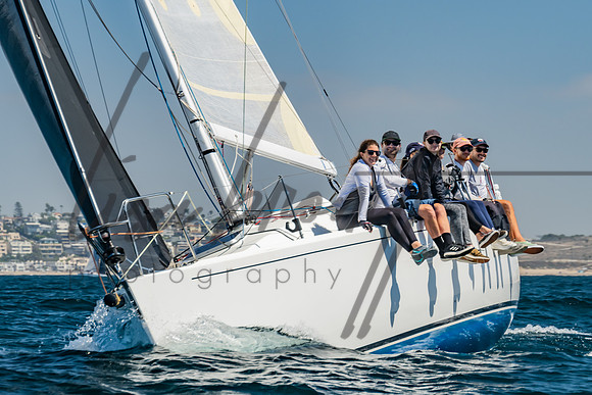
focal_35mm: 218
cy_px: 163
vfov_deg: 6.3
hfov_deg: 9.4
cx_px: 327
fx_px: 3587
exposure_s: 1/500
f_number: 6.3
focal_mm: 145
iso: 160
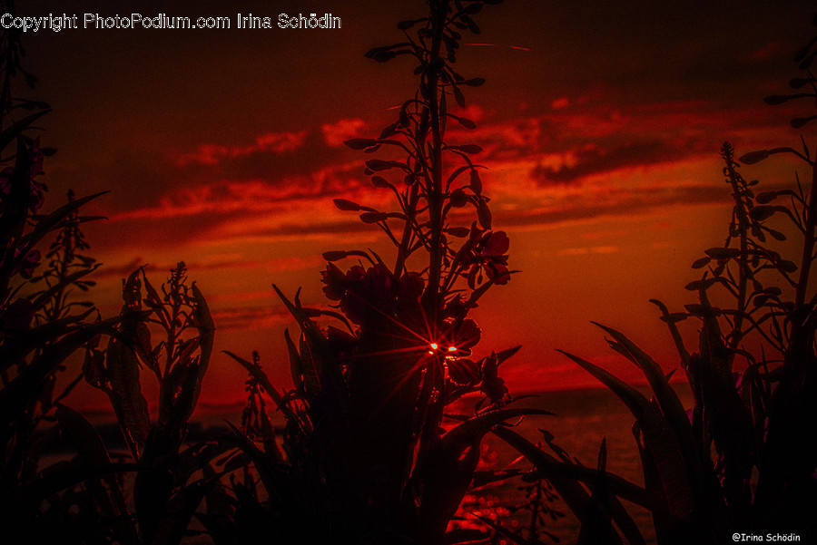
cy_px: 272
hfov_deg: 22.6
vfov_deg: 15.2
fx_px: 2043
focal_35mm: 90
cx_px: 408
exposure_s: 1/30
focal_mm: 90
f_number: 36
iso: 100
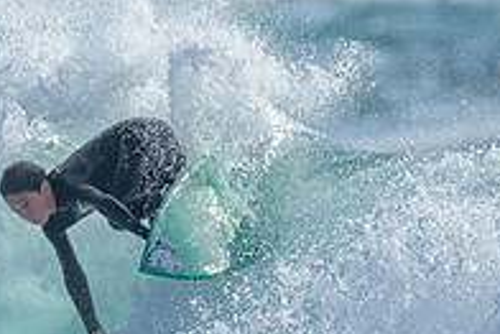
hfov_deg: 0.7
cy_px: 308
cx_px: 232
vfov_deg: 0.5
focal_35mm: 2933
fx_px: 40765
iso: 200
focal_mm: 800
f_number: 6.3
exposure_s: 1/2000
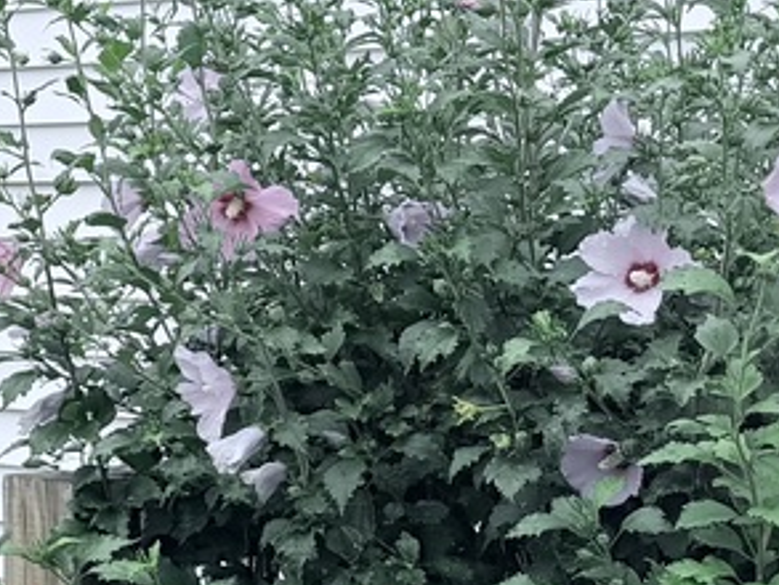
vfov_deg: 12.6
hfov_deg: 13.6
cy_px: 316
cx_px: -893
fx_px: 2657
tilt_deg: -0.7
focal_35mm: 118
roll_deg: -0.2
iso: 80
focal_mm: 6.76
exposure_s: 1/2801
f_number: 1.78
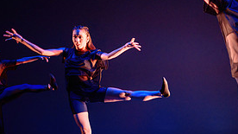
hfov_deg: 31.0
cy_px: 128
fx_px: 397
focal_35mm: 63
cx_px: 236
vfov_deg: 18.7
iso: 1600
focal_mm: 24
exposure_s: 1/200
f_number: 1.4
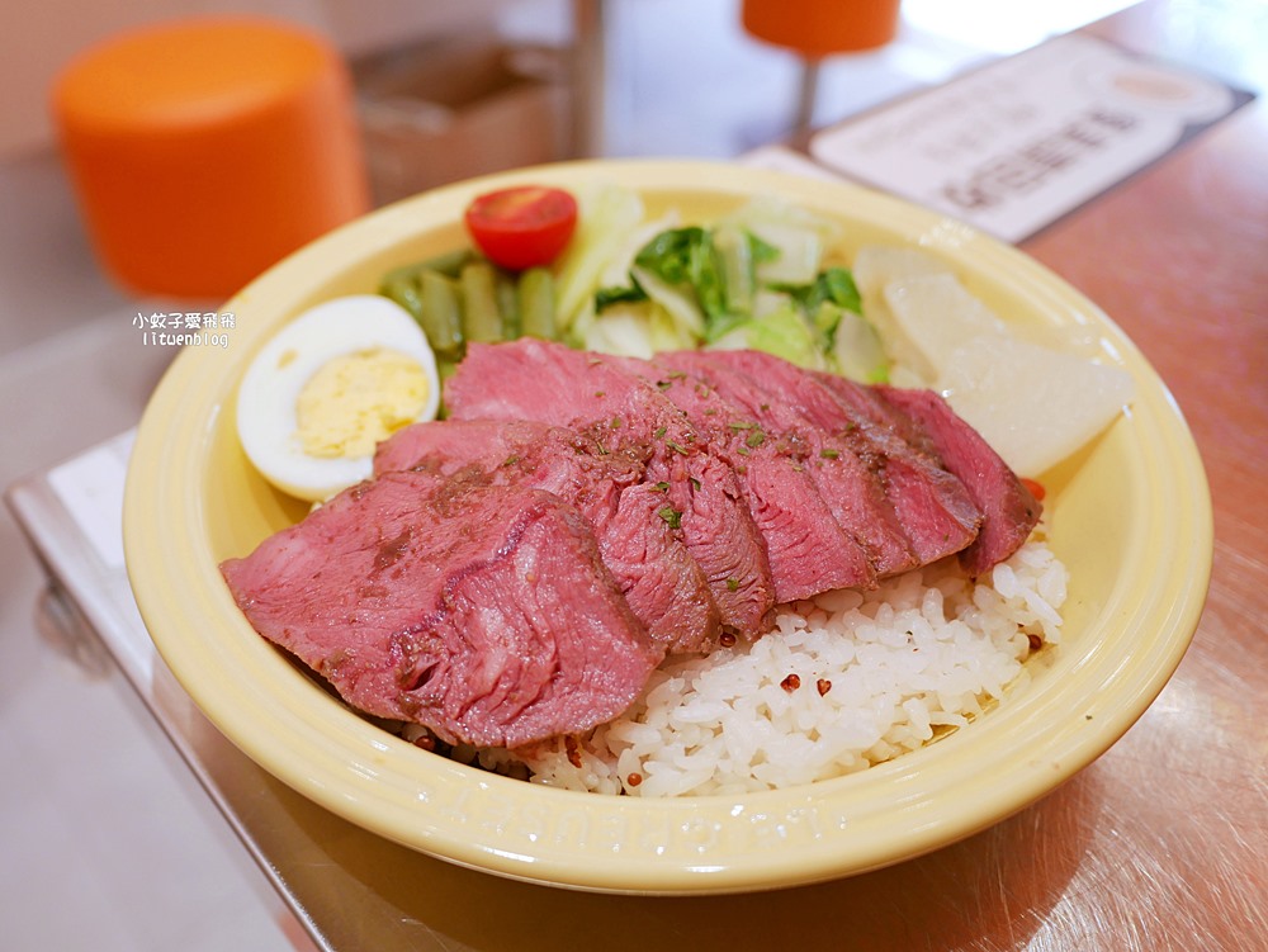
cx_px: 634
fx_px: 1026
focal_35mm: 28
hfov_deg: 63.4
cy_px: 476
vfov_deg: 49.8
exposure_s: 1/160
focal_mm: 14
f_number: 2.5
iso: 200
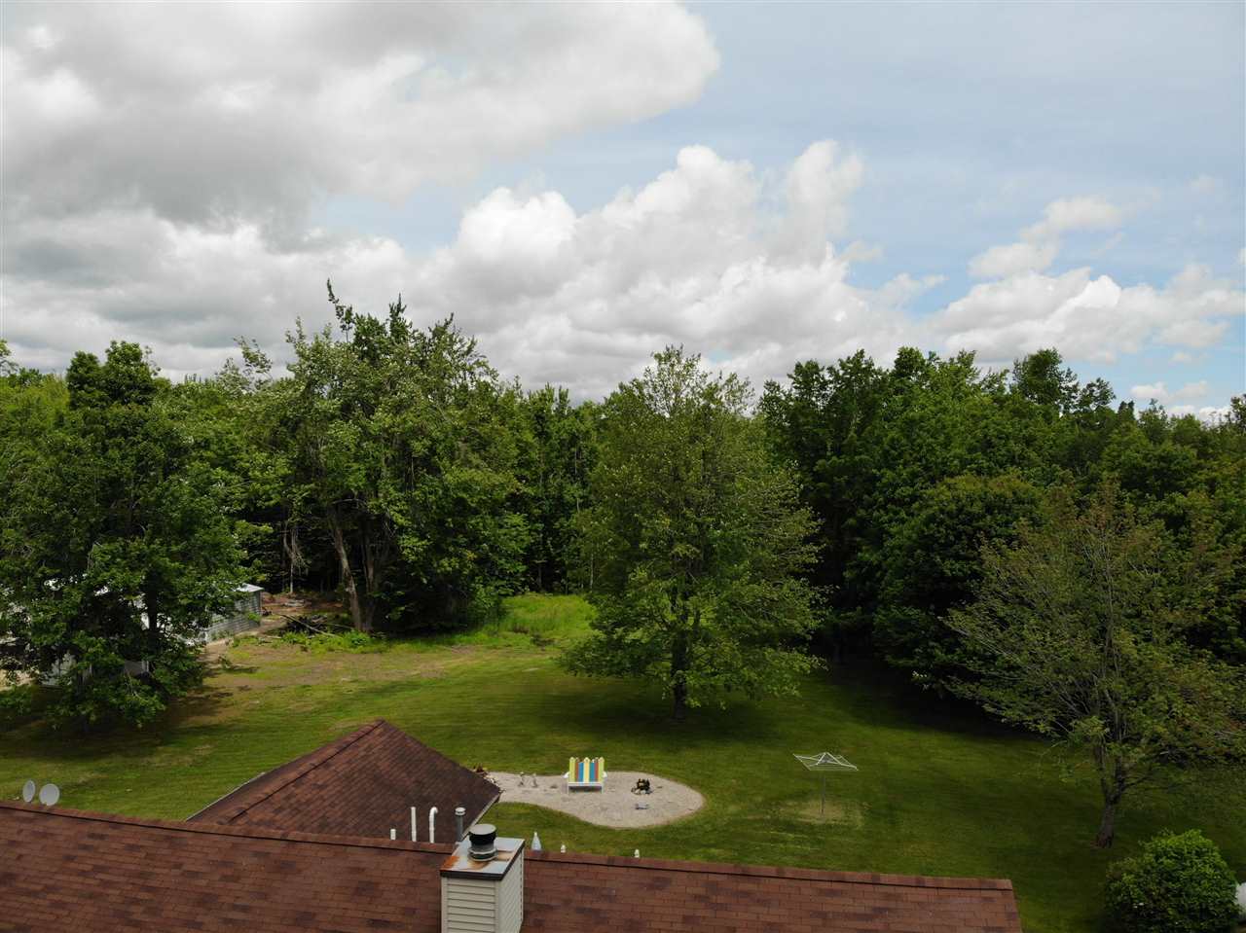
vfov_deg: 56.8
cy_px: 466
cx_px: 623
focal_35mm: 24
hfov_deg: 71.6
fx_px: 864
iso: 100
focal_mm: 4.5
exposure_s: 1/1231
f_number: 2.8
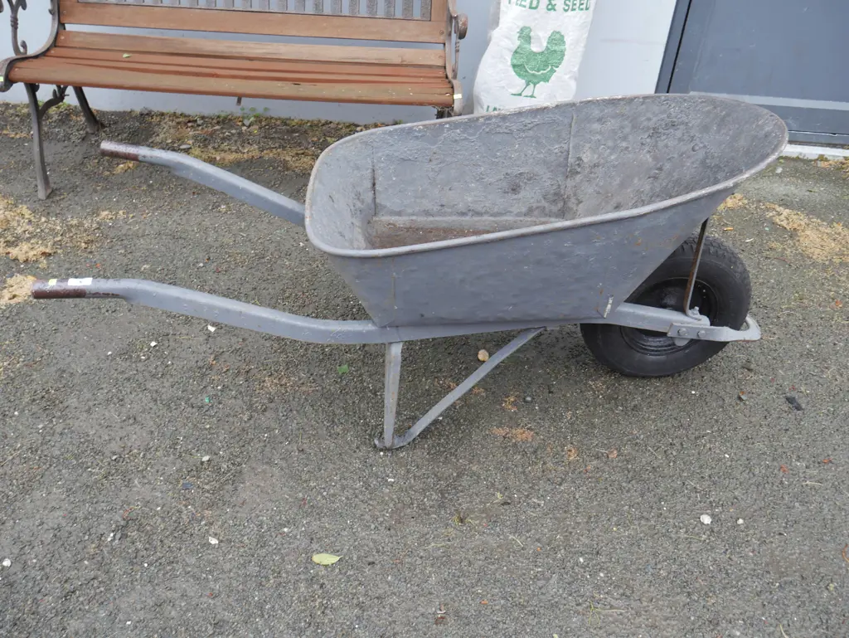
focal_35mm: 32
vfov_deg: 44.2
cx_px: 424
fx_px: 785
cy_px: 319
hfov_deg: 56.8
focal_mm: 16
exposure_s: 1/125
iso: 200
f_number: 4.5
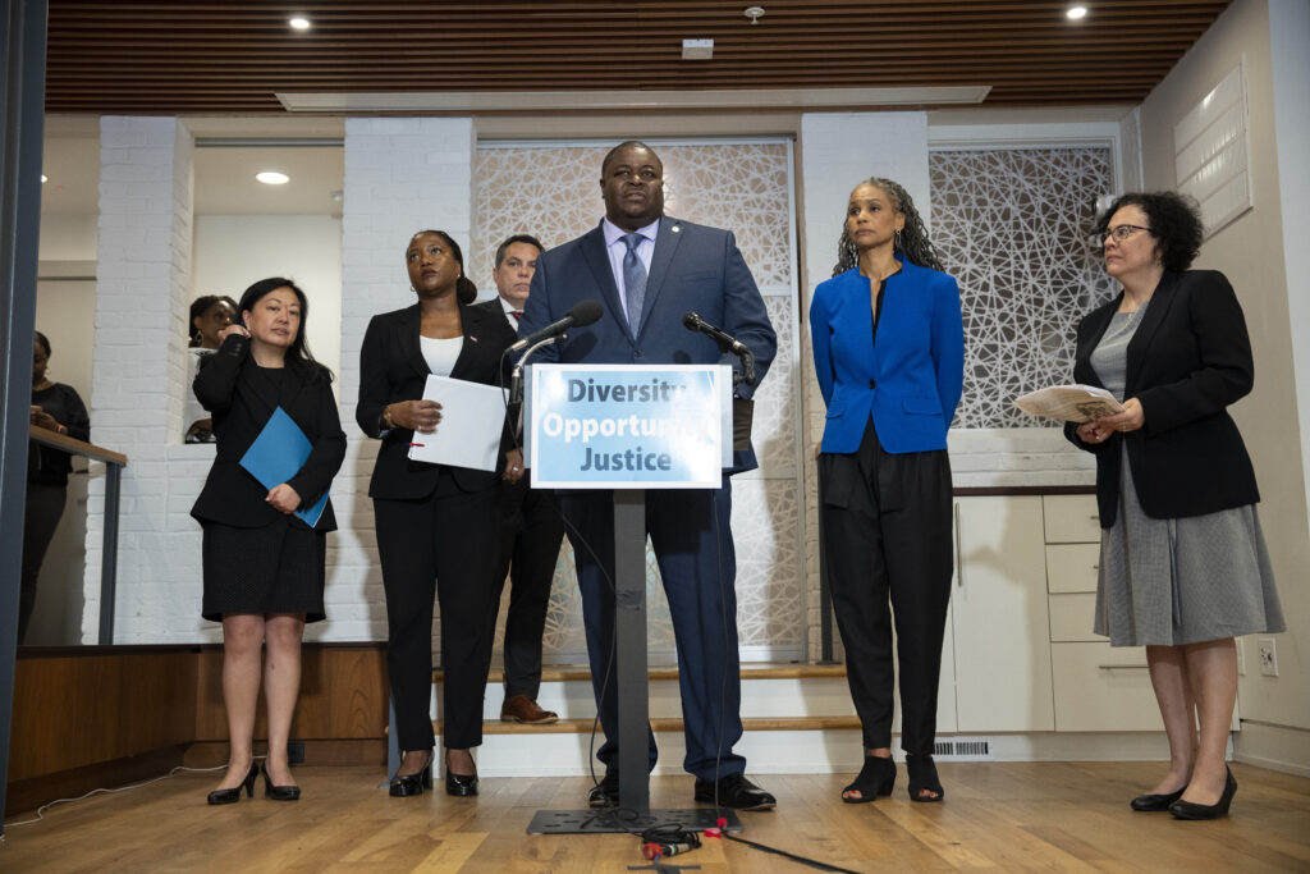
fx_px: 1419
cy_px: 437
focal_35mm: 39
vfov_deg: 34.2
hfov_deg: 49.5
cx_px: 655
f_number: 2.8
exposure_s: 1/320
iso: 2000
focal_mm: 39
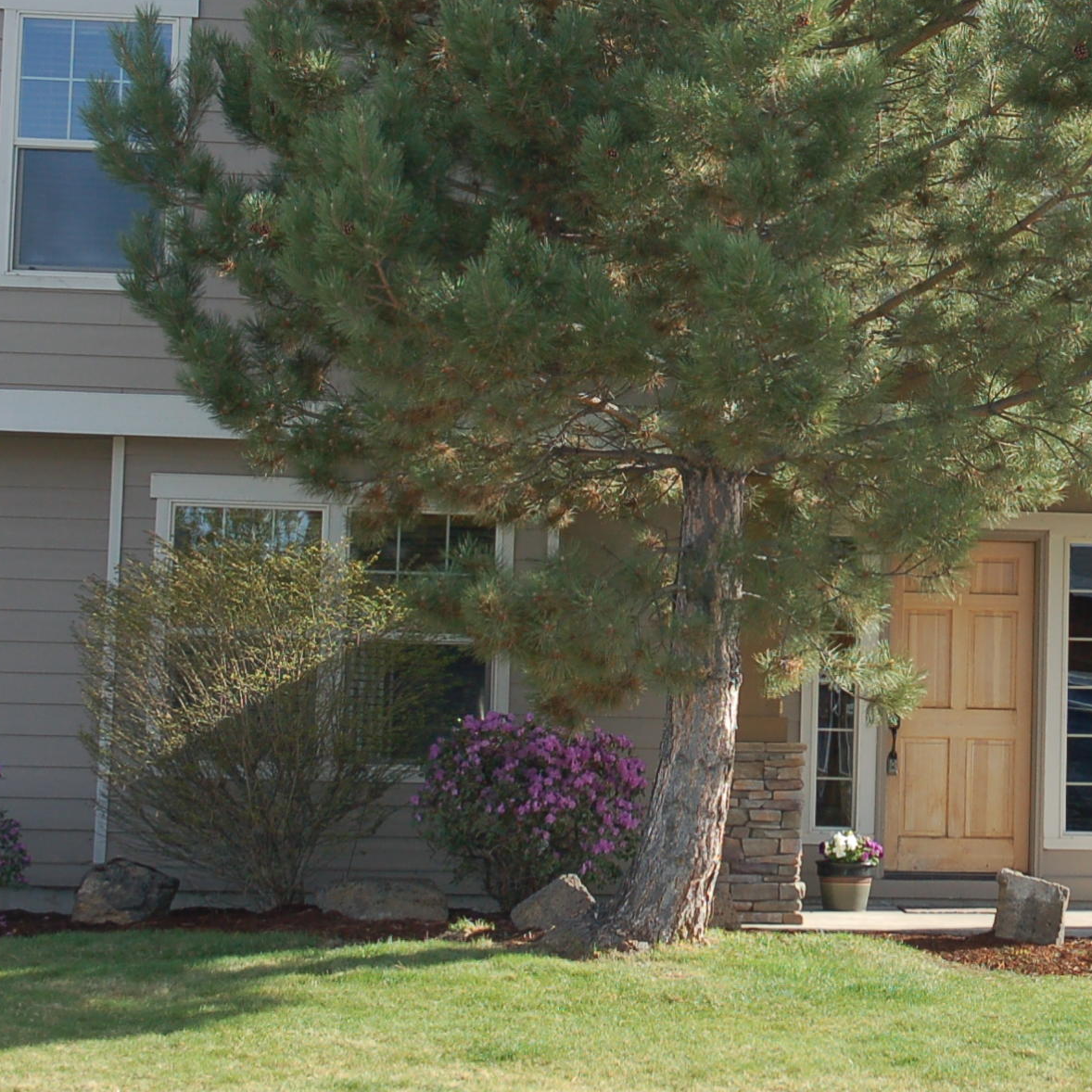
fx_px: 3358
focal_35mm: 94
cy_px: 392
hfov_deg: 18.2
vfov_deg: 18.4
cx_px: 968
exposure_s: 1/500
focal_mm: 29
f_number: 5.6
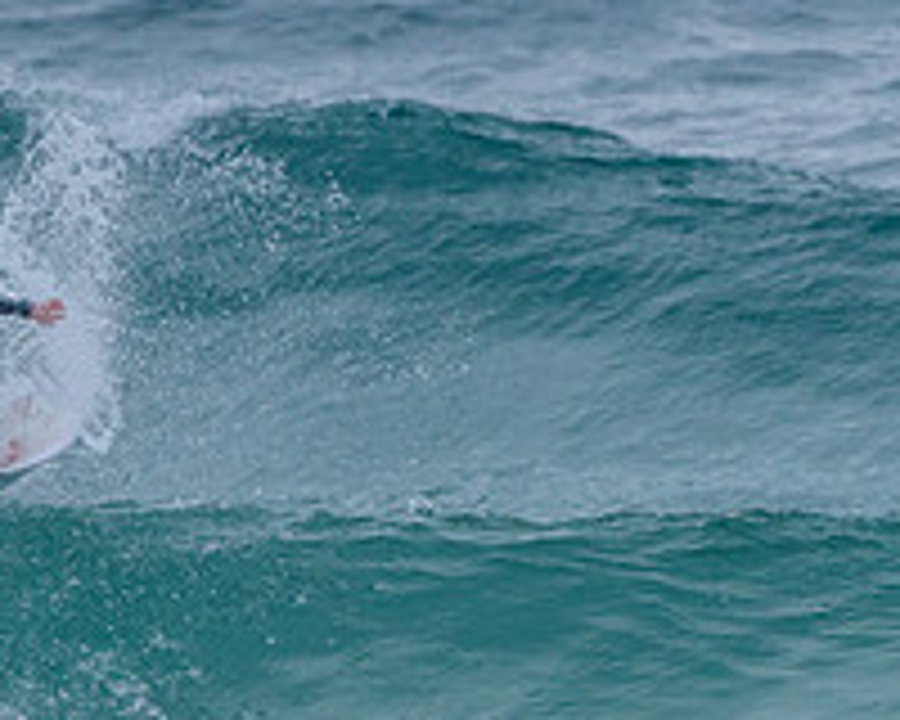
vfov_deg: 0.9
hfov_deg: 1.2
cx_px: 22
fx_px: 44483
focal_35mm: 1670
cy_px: 596
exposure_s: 1/2000
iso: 1600
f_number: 5.6
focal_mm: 500
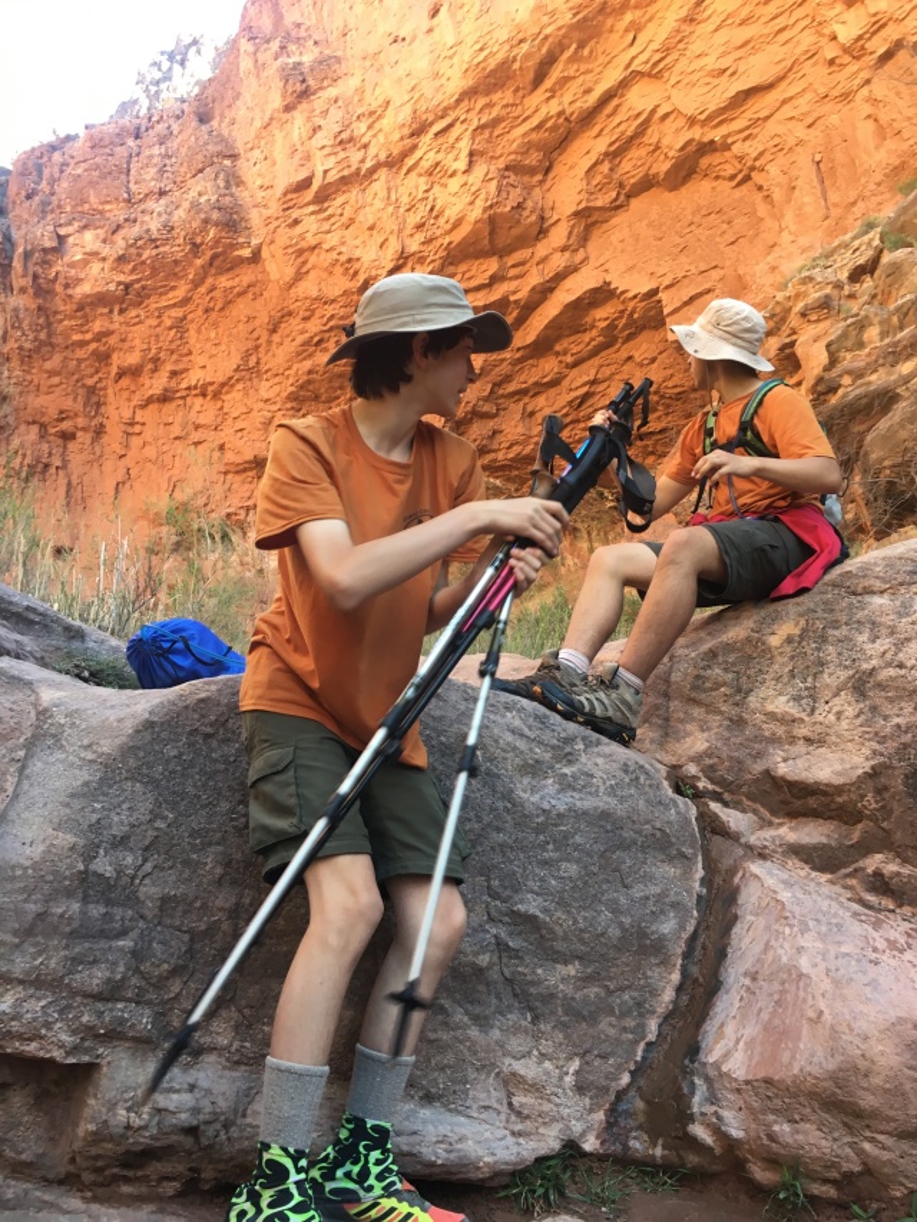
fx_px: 1024
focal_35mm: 29
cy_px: 611
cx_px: 458
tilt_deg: +12.3
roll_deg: +3.1
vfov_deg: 61.7
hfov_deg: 48.2
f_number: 2.2
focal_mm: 4.15
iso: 32
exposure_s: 1/40
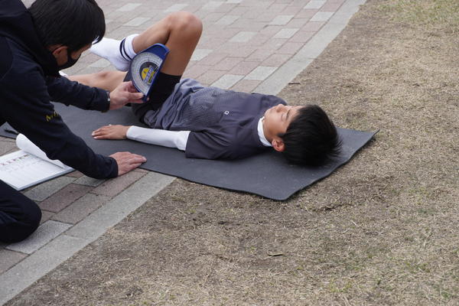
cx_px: 230
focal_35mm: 69
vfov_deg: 19.7
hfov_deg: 29.2
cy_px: 153
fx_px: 880
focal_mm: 46
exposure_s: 1/200
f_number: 6.3
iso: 100
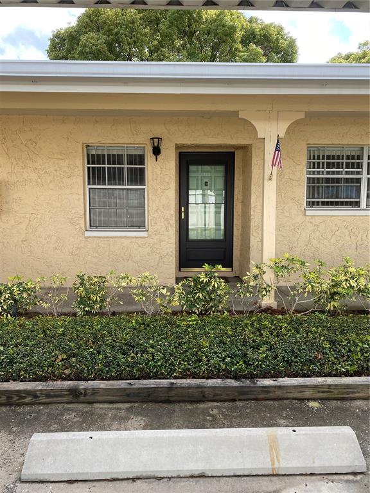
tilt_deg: -4.6
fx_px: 371
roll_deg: -0.8
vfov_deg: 67.3
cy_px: 246
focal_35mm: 26
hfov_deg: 53.1
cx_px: 185
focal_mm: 4.25
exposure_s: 1/552
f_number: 1.8
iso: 32
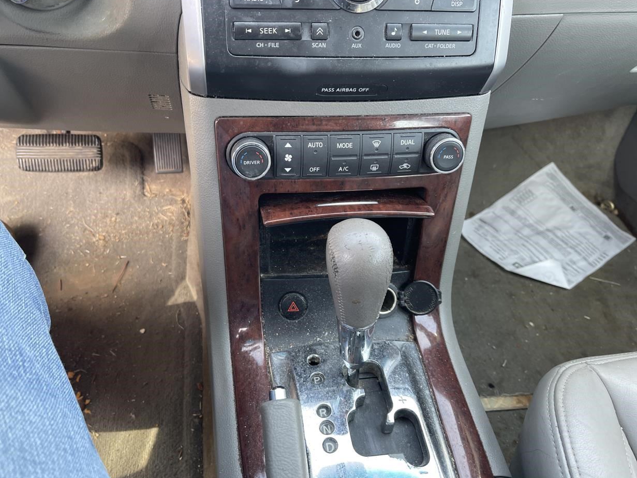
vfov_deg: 53.1
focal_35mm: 26
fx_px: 478
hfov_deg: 67.3
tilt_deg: -42.6
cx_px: 306
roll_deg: -5.8
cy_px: 241
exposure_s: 1/106
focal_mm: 5.1
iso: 125
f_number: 1.6
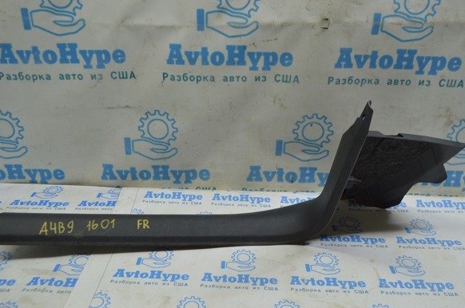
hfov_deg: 57.3
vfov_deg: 39.8
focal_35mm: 33
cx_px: 229
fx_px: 426
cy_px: 168
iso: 400
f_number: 5.6
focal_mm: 20
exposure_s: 1/40
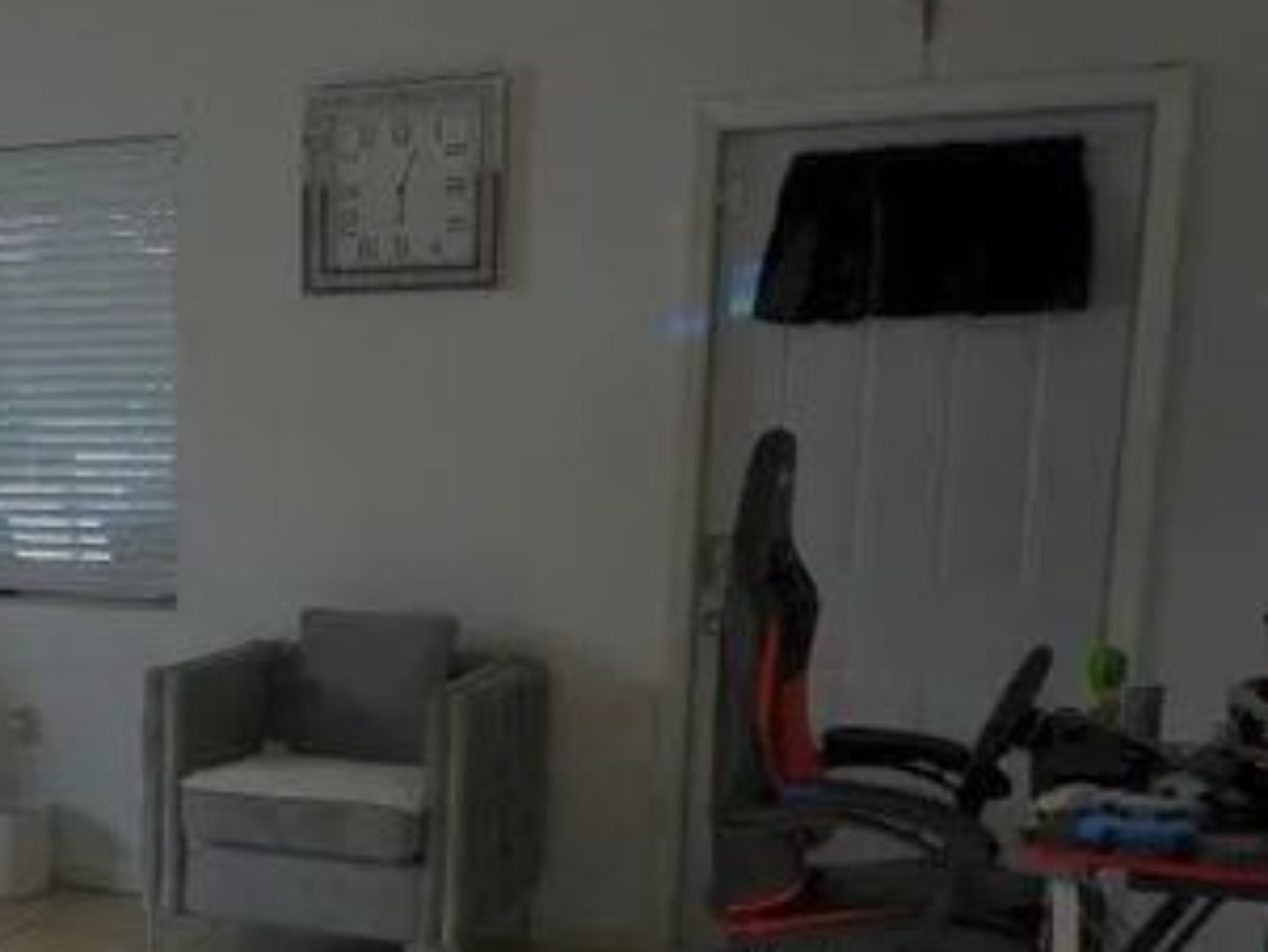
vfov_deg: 28.0
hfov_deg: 34.6
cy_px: 771
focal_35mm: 51
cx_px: 42
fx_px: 1869
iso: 100
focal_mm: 4.3
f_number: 2.8
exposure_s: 1/50
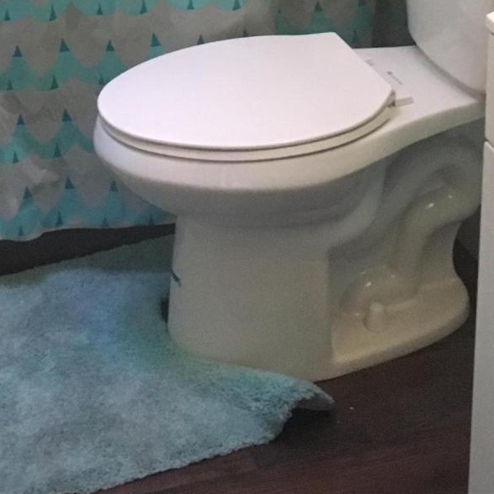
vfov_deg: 18.0
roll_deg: +1.4
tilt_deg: -15.3
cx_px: 101
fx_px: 1405
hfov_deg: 19.7
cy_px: -231
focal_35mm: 87
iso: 200
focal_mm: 4.15
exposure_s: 1/25
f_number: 2.2
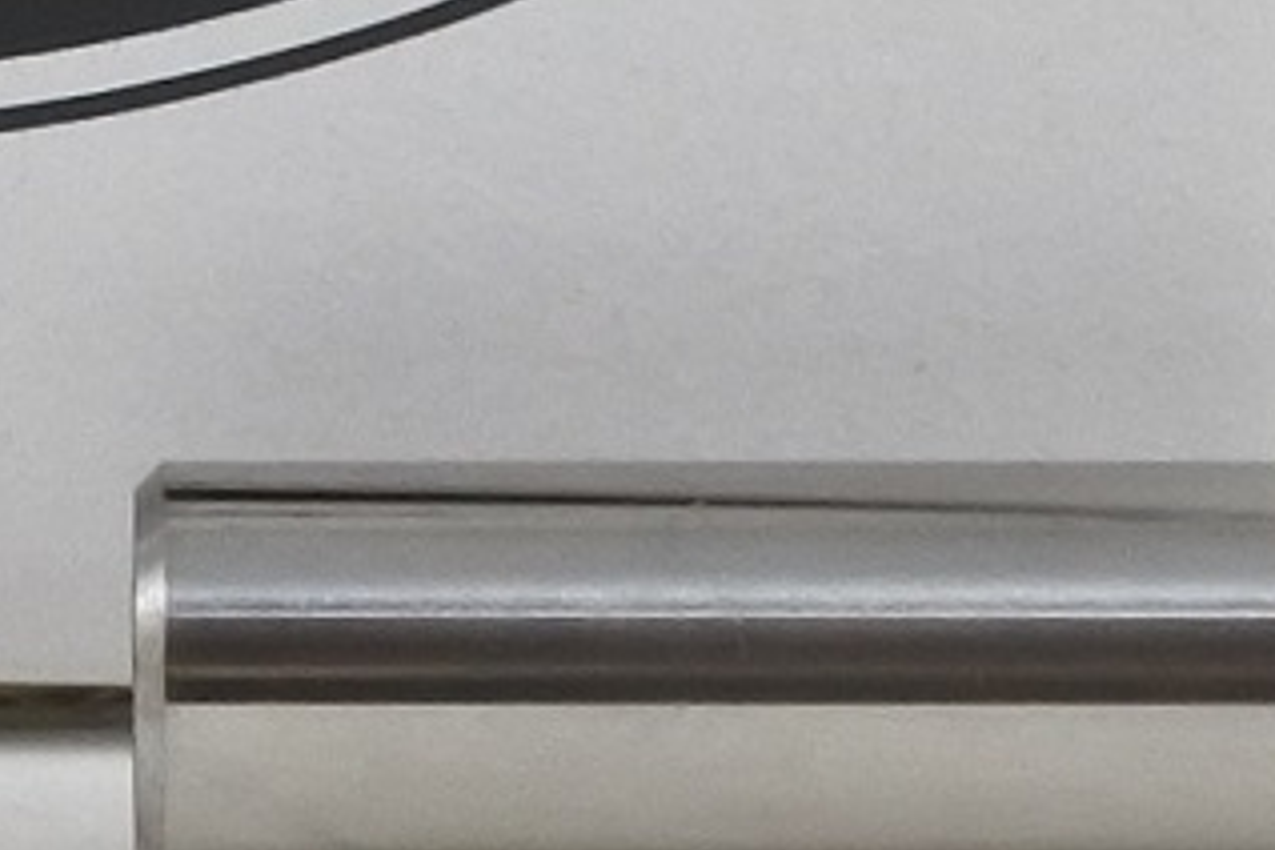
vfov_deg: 4.4
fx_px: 10872
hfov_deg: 6.6
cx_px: -744
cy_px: -429
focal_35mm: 307
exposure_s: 1/125
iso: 400
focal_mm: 18
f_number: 4.5
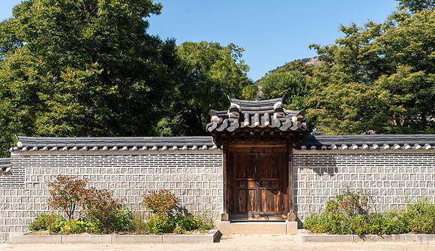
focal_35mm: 63
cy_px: 145
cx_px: 218
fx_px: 735
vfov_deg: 19.3
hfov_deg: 33.0
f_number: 5
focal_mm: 60
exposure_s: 1/400
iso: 64
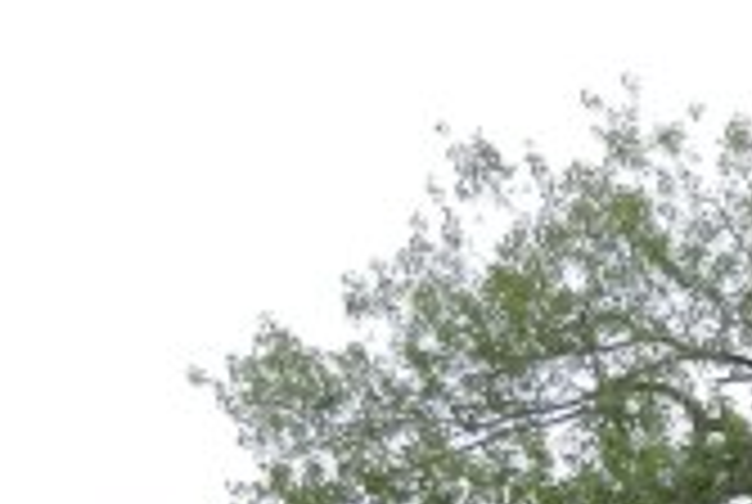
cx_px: 1463
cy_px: 1332
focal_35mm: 164
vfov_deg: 7.7
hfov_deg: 11.4
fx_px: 3432
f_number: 3.8
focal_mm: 5.9
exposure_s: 1/200
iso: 160
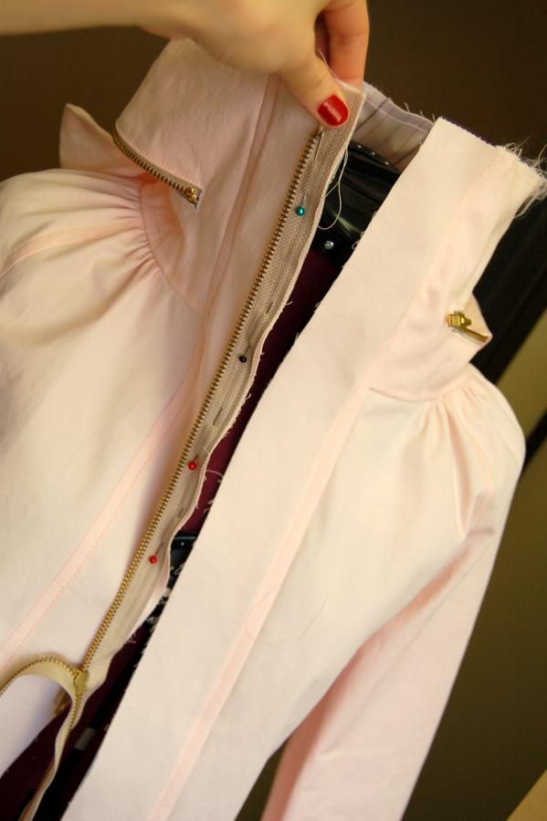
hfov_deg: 28.0
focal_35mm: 48
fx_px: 1095
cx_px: 274
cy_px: 410
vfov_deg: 41.1
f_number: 5
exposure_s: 1/100
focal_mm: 32
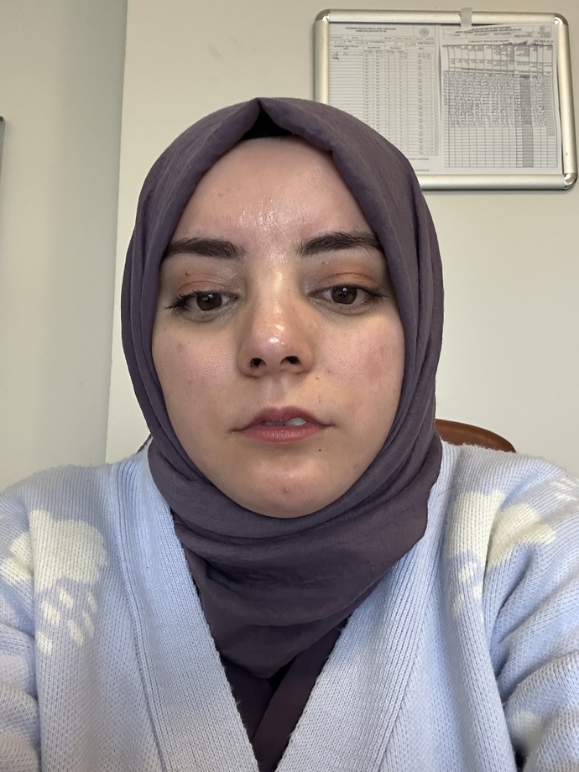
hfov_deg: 46.8
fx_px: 669
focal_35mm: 30
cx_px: 290
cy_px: 386
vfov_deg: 60.0
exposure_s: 1/50
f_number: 1.9
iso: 250
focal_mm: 2.69
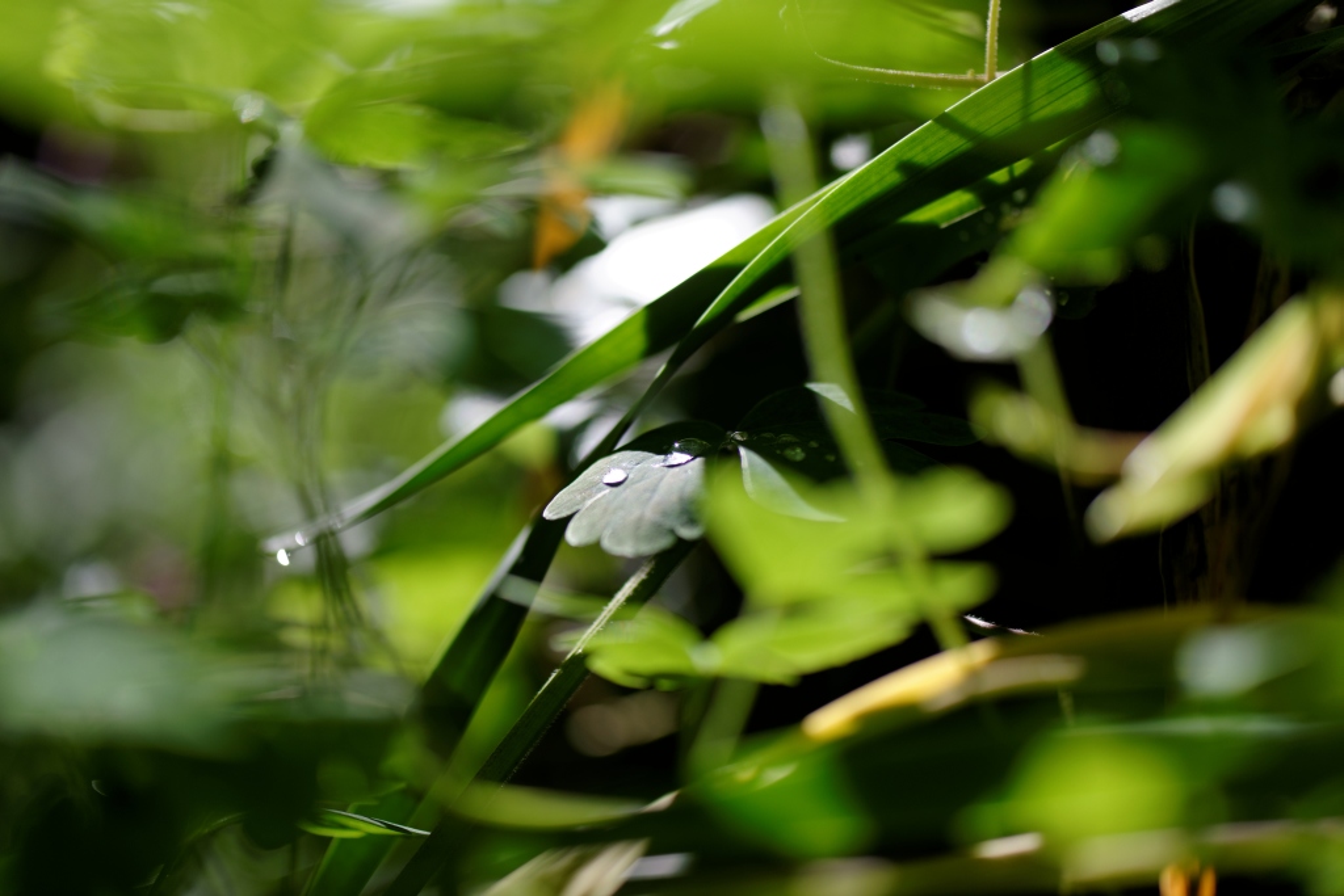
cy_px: 448
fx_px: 3920
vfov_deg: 13.0
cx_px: 672
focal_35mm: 105
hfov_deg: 19.5
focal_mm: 105
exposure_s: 1/1000
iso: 100
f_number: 3.2
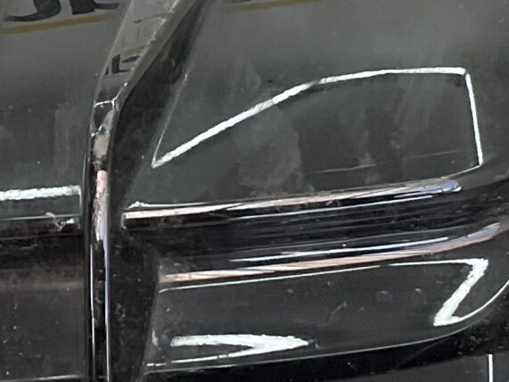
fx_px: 1911
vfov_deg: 11.4
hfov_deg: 15.1
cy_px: 142
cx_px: 143
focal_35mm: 130
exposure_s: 1/120
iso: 25
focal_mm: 3
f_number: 1.8
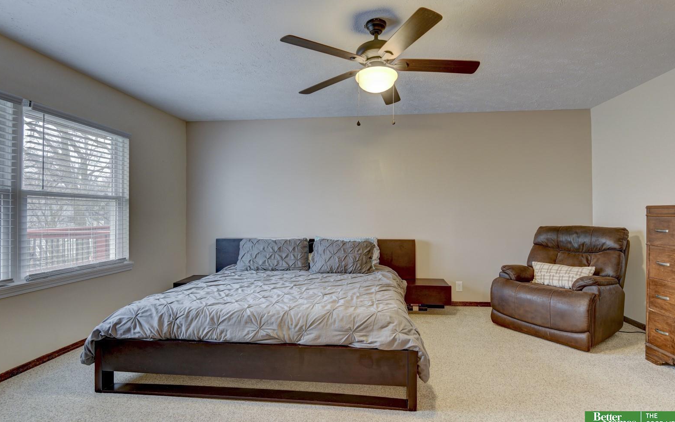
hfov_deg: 72.5
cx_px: 339
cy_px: 207
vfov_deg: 49.3
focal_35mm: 25
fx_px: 460
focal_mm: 24
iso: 400
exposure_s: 1/4
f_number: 8
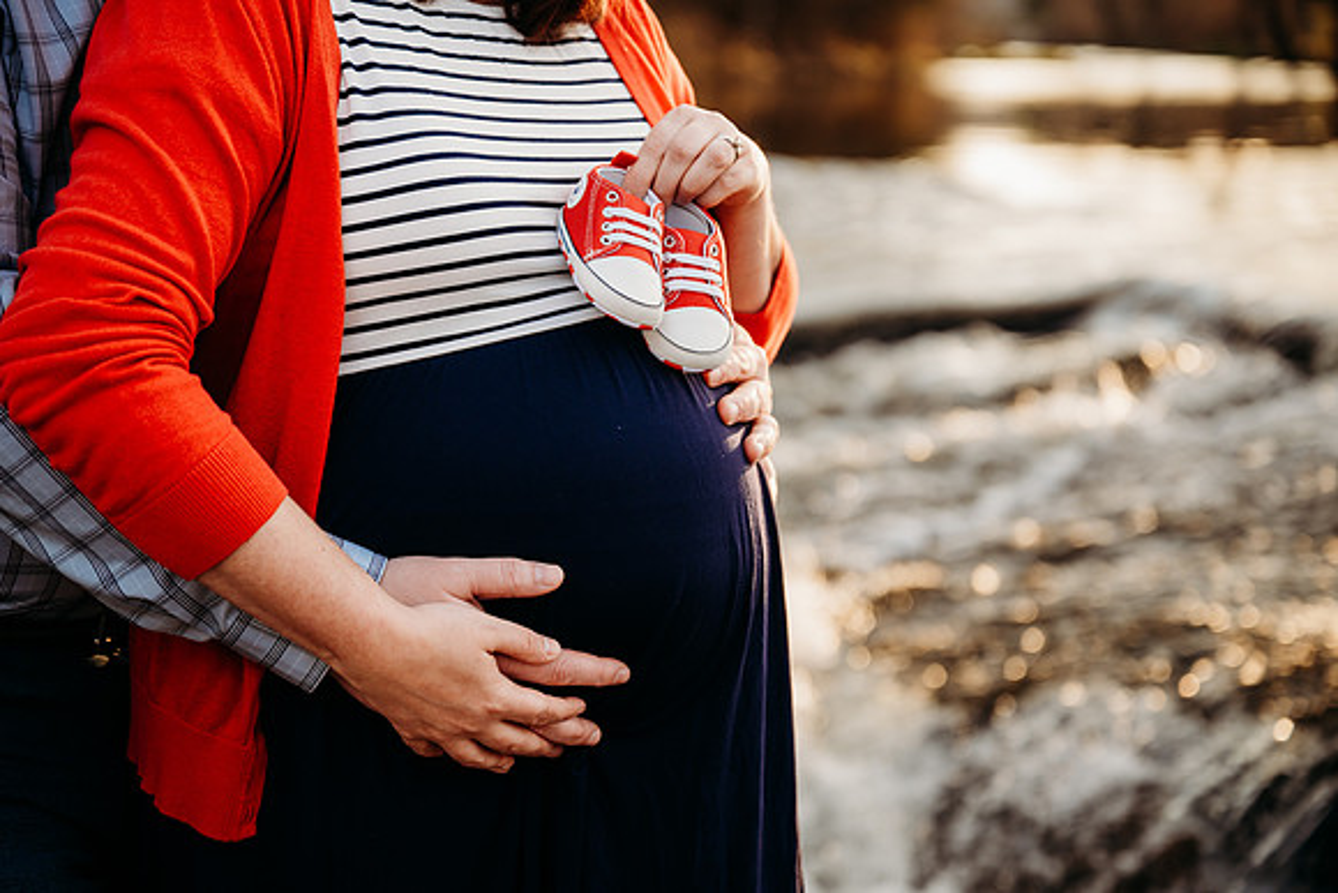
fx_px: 2750
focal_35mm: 74
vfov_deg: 18.4
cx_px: 648
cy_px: 446
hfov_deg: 27.3
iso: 125
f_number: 3.2
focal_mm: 70
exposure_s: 1/200
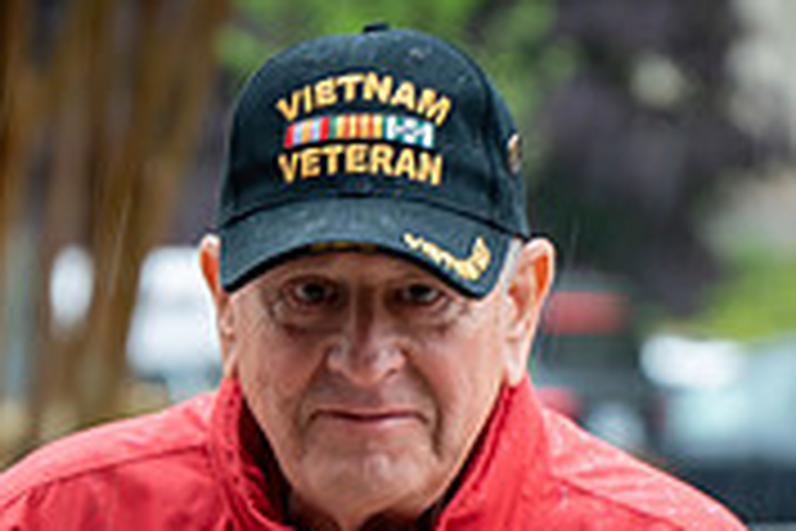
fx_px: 12669
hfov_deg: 3.6
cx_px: 567
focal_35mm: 573
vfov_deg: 2.4
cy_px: 778
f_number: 6.3
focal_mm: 175
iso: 320
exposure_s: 1/80
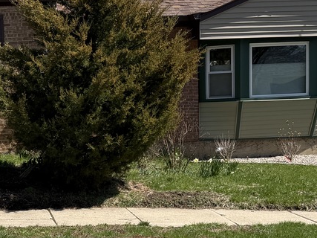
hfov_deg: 23.7
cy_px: 168
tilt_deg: -5.8
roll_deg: +3.1
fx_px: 742
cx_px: 56
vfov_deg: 18.1
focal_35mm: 81
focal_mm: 6.76
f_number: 1.78
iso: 80
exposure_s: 1/4405
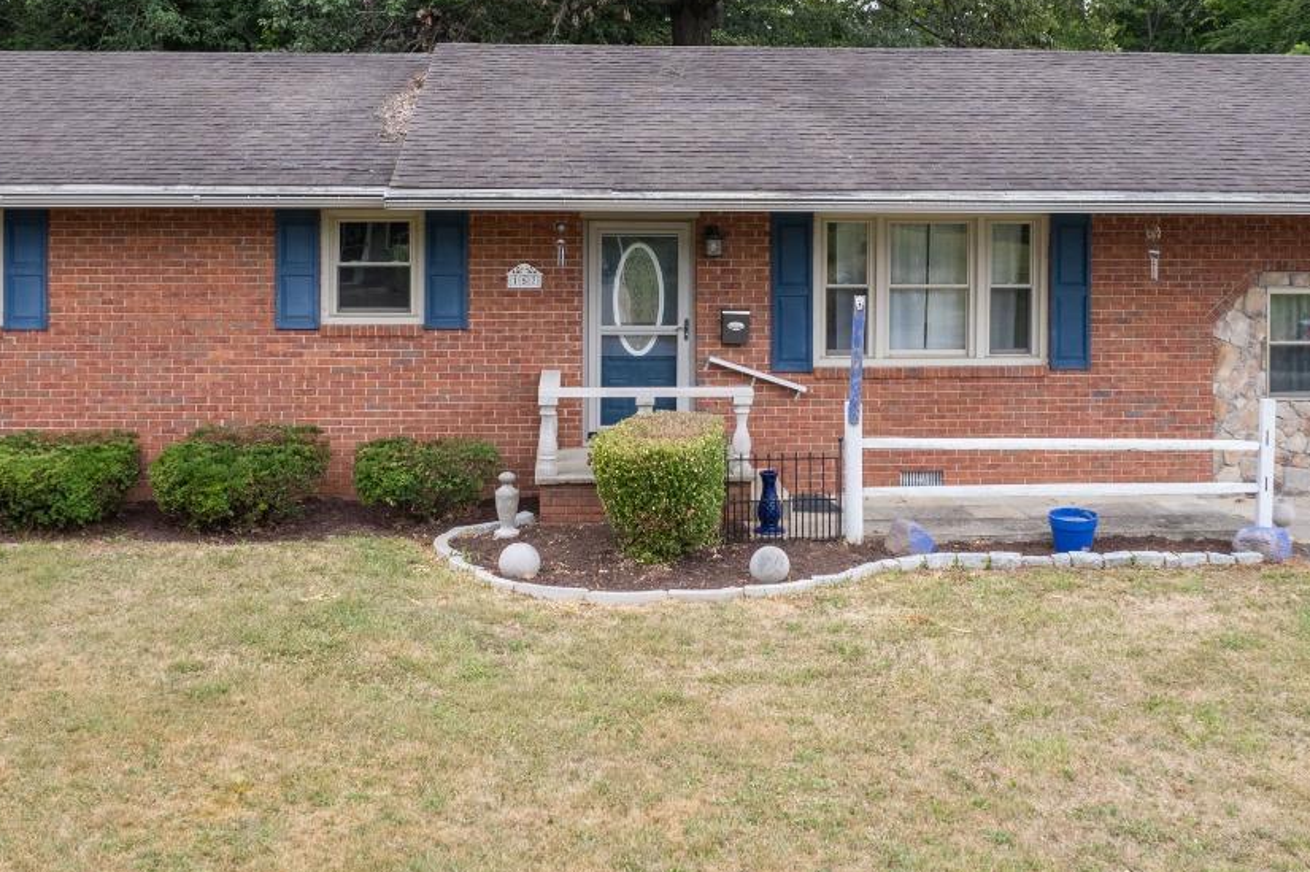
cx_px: 683
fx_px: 1455
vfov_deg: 33.1
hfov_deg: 48.5
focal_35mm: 40
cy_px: 290
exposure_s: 1/80
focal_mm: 8.38
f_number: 2.8
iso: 100
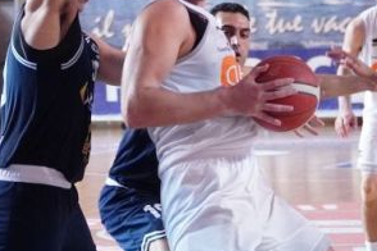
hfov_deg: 8.9
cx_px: 110
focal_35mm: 232
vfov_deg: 5.9
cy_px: 161
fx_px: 2433
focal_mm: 57
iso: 5000
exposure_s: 1/500
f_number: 4
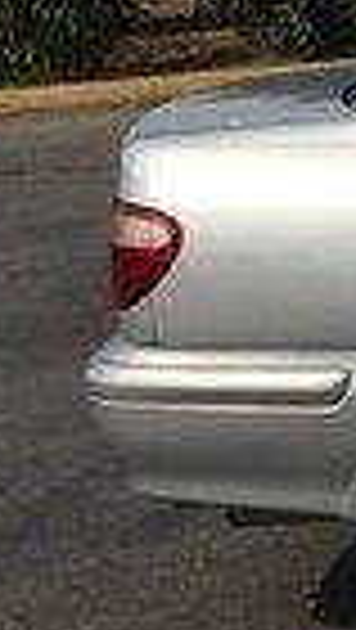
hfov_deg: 7.1
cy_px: 263
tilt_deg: -9.6
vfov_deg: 14.4
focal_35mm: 149
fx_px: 2494
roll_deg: +3.0
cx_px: 1127
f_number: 2.2
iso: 32
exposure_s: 1/3731
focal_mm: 4.15
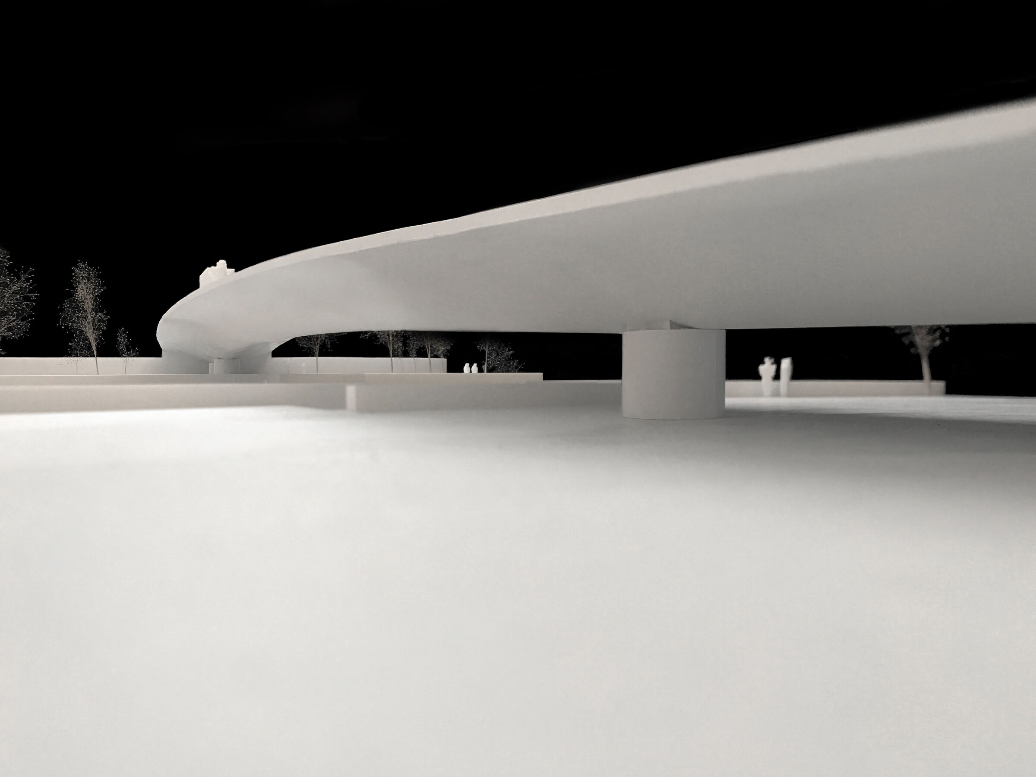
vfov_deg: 49.7
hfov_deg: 63.4
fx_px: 838
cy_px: 388
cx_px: 518
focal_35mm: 28
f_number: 1.8
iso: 50
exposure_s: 1/17
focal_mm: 3.99
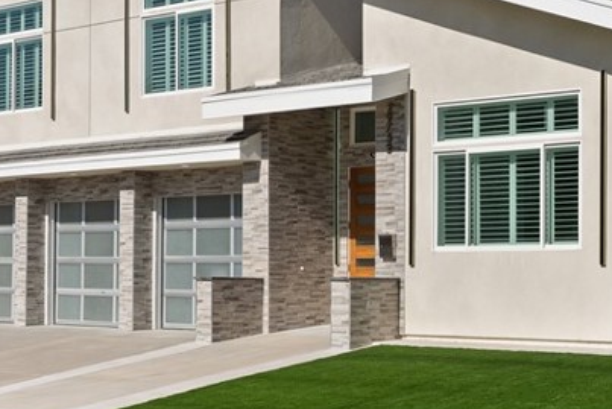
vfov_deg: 15.4
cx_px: 389
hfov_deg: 22.8
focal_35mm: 89
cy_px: 188
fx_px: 1513
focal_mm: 35
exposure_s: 1/640
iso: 640
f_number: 9
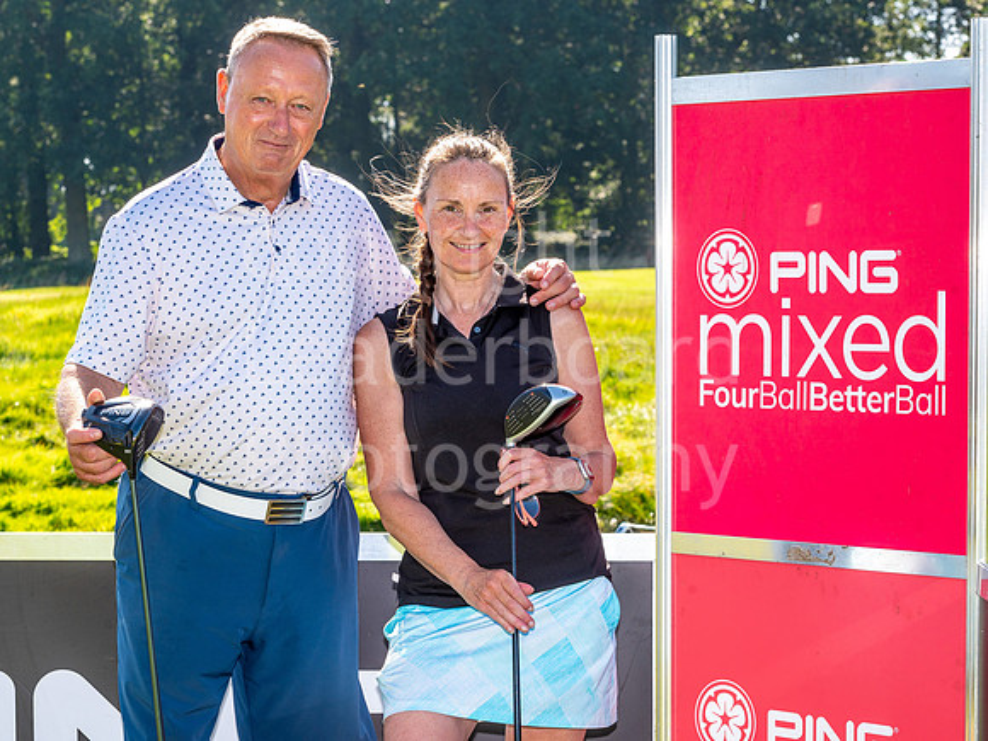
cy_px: 380
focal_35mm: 104
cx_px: 481
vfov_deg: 14.3
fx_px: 2955
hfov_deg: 19.0
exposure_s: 1/200
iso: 200
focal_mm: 90
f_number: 11
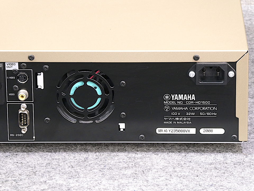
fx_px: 1468
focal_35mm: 200
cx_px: 127
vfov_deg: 7.4
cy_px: 96
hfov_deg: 9.9
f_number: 5.6
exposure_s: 1/1.3
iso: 200
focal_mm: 35.8
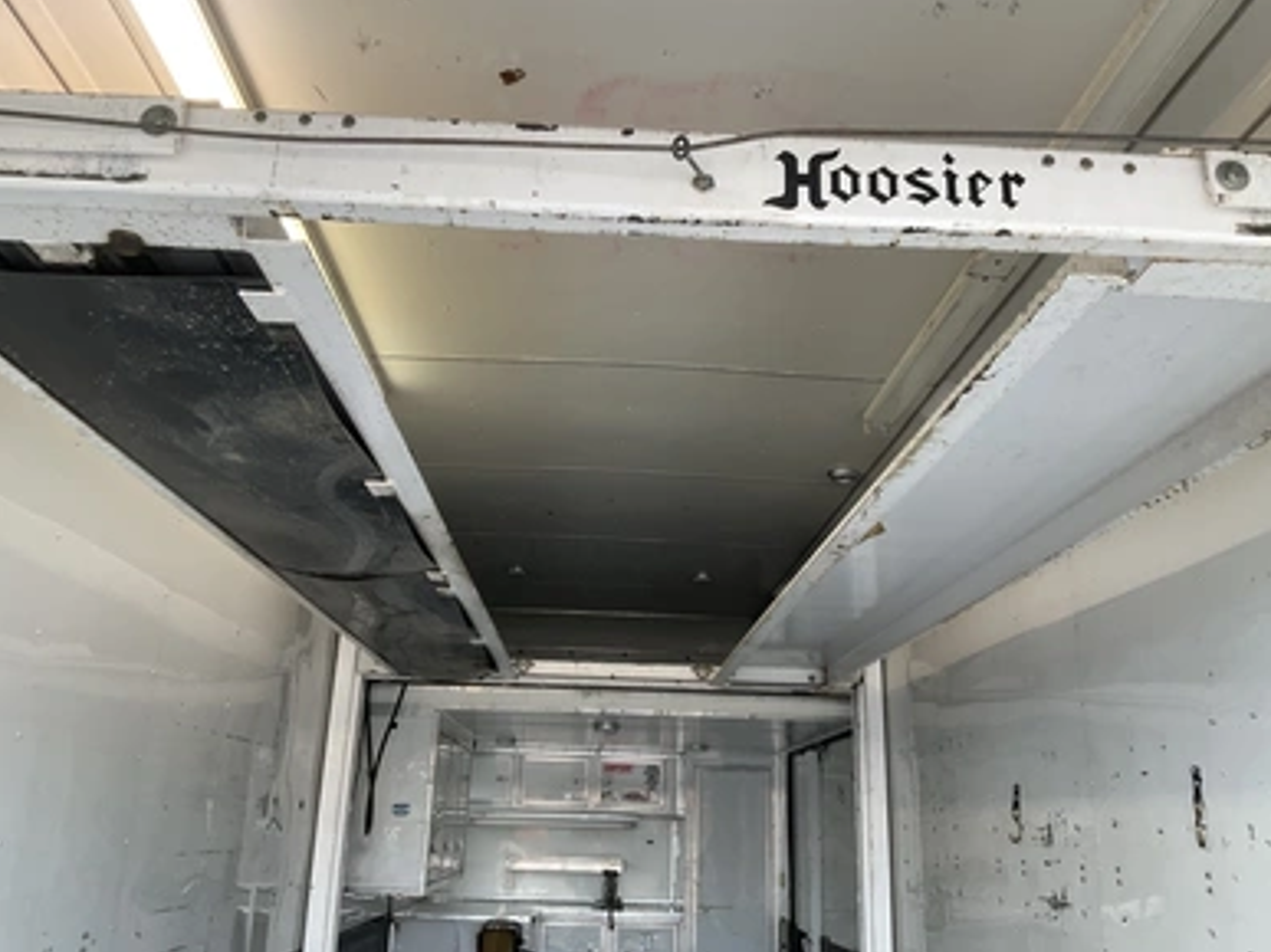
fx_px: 1101
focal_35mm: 30
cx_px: 654
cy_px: 486
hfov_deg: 60.0
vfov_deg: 46.8
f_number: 1.8
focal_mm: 3
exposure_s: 1/120
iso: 32
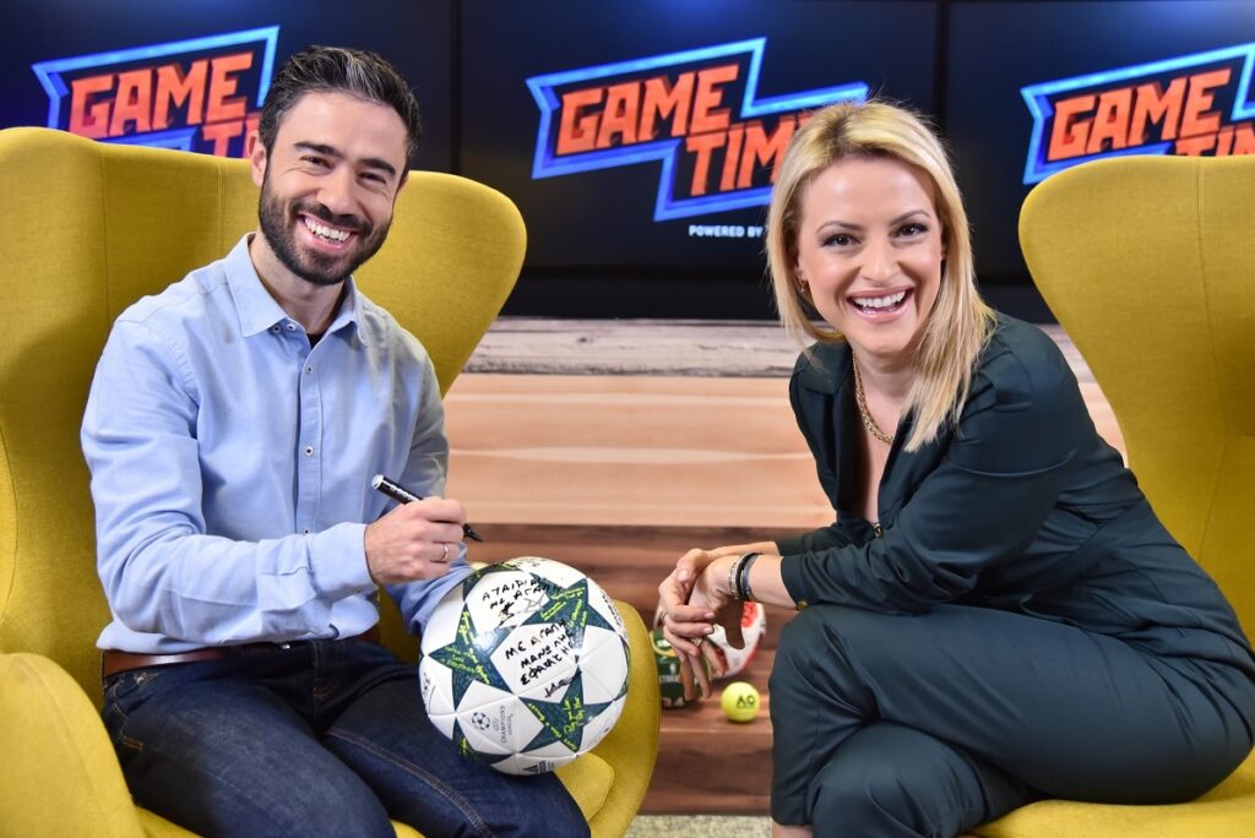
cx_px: 628
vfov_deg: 30.6
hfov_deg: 44.5
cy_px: 419
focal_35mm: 44
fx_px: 1535
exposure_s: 1/250
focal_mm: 44
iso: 1600
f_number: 4
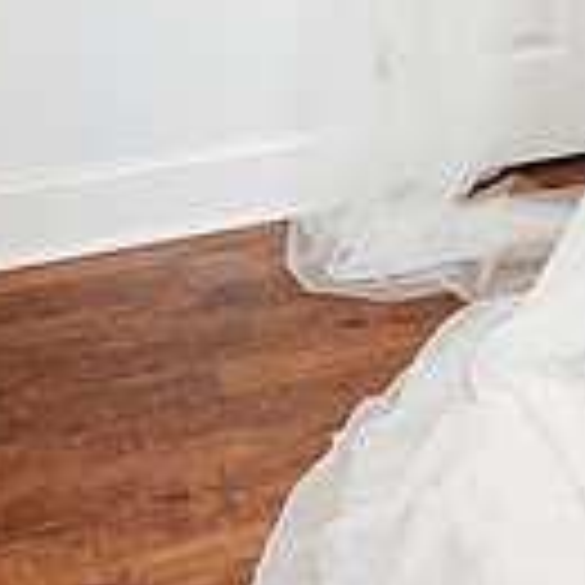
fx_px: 1740
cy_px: -47
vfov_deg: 18.4
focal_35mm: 91
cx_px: 882
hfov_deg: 17.2
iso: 320
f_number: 2.5
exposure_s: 1/160
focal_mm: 24
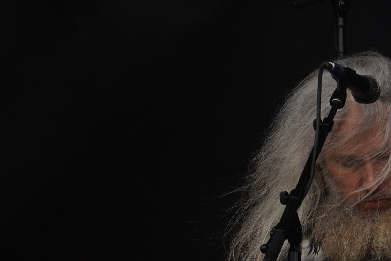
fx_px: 3595
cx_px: 373
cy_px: 289
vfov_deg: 4.1
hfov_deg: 6.2
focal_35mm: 331
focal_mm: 105
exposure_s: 1/320
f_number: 6.3
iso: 100
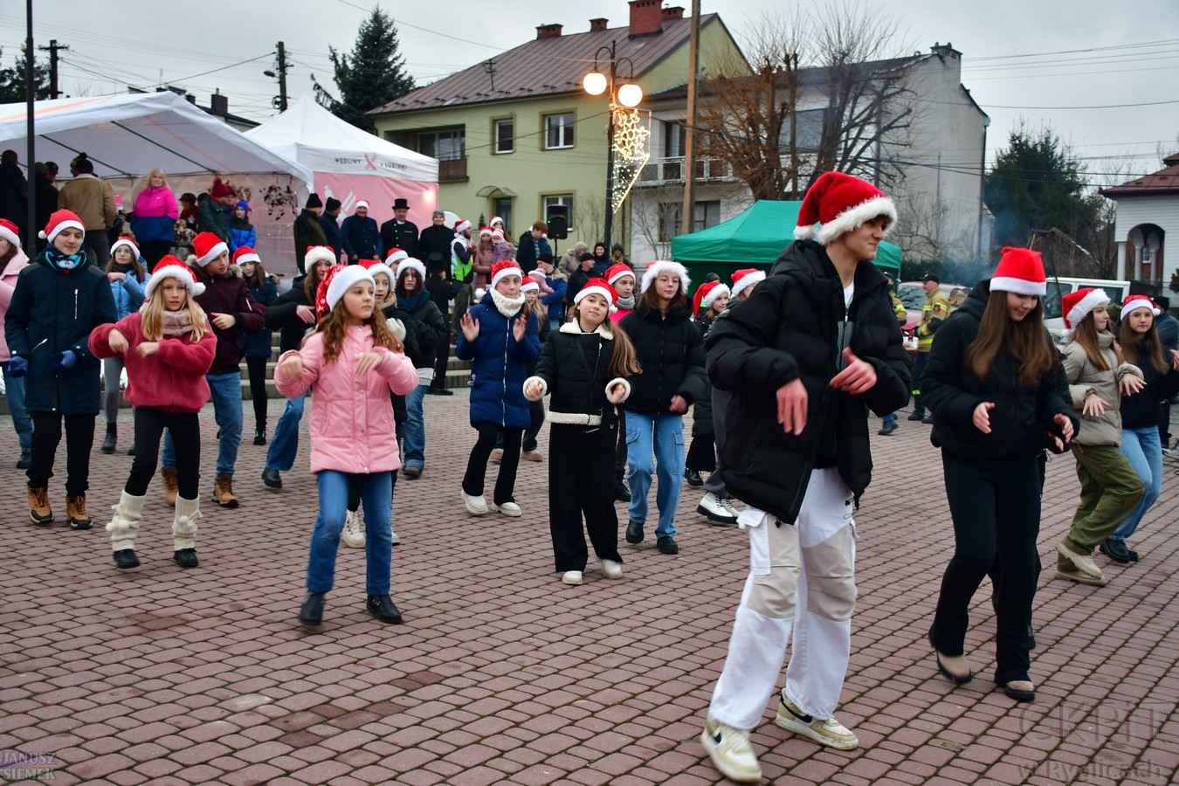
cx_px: 590
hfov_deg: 49.6
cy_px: 393
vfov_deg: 34.2
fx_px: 1277
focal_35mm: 39
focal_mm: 26
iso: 800
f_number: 4.5
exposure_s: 1/80
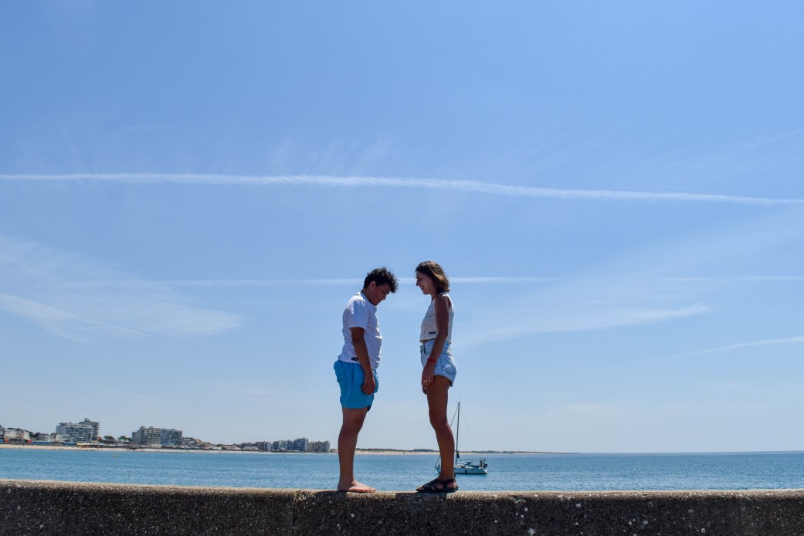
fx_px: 625
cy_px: 276
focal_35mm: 28
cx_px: 414
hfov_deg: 65.5
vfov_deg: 46.4
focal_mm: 18
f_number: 8
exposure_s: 1/2000
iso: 280
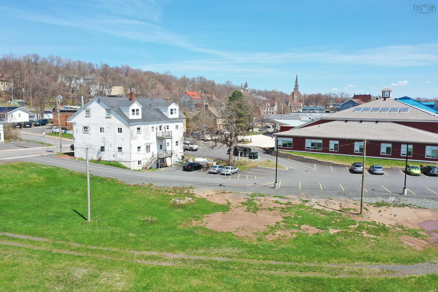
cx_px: 219
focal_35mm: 28
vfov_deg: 46.4
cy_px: 146
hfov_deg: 65.5
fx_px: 341
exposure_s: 1/320
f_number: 5.6
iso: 100
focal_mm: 10.26
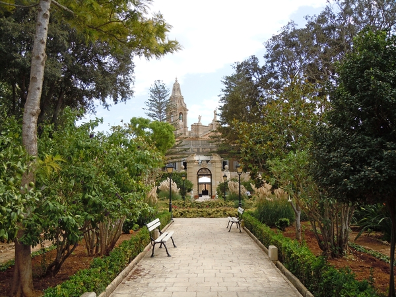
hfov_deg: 47.9
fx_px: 446
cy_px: 148
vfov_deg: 36.8
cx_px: 198
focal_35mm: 39
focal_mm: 7.1
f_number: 3.7
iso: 100
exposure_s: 1/640
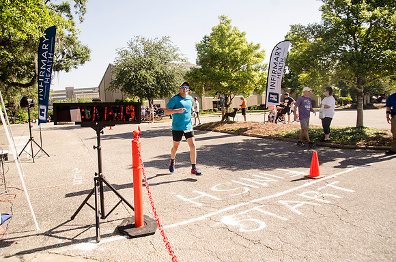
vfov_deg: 52.9
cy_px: 131
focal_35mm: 24
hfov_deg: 73.9
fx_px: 263
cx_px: 198
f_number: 5
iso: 640
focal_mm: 16
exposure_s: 1/1600
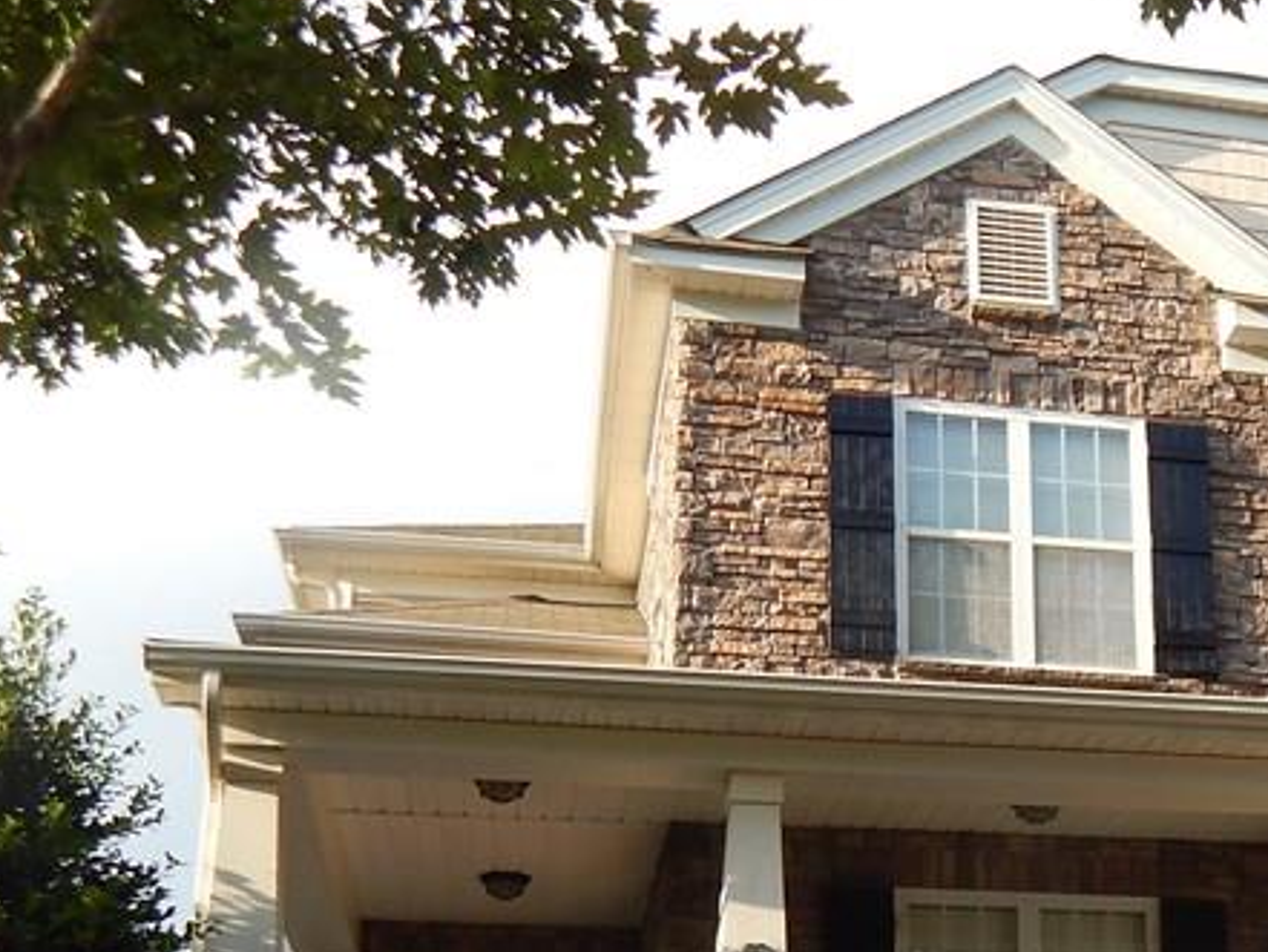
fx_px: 2125
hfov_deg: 32.0
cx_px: 1084
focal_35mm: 58
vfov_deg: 24.3
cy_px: 920
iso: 125
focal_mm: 4.5
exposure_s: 1/400
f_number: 3.1
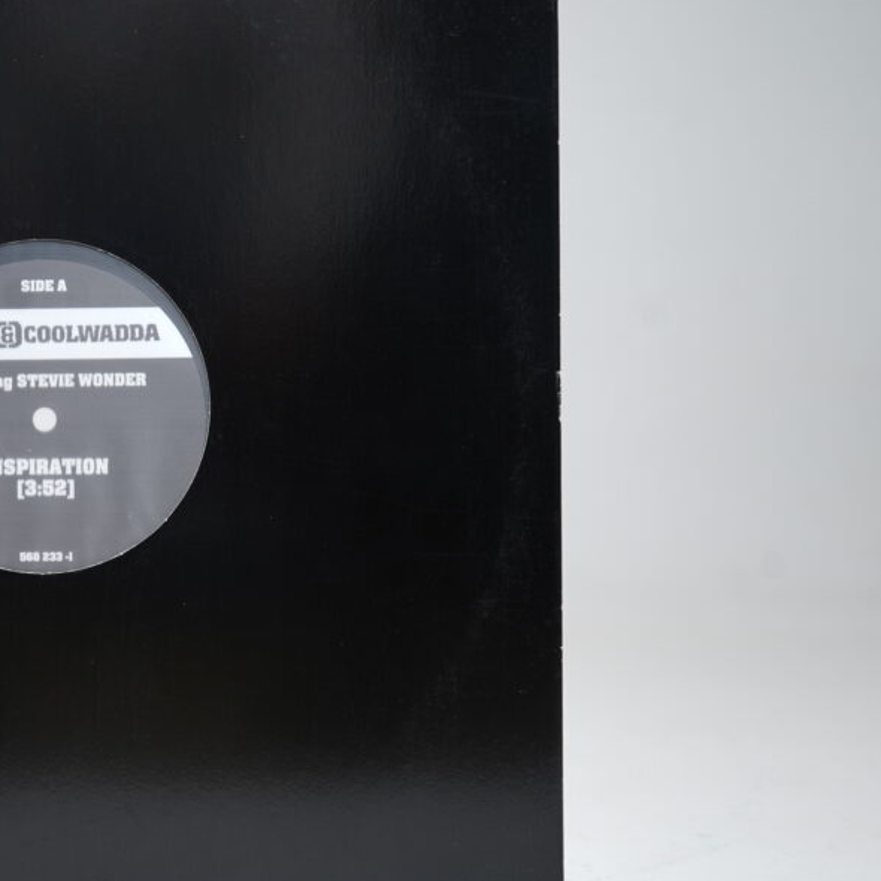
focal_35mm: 57
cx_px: 43
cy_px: 408
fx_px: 1641
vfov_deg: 30.0
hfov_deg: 28.6
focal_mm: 33
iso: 64
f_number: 5
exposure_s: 1/5
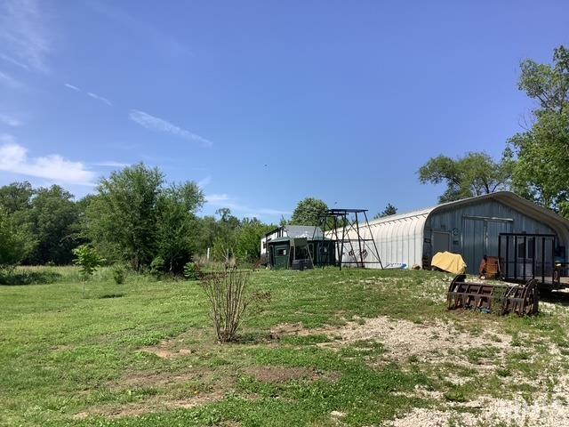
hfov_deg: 58.4
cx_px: 284
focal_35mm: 31
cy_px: 214
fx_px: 510
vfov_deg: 45.4
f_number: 2.4
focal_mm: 3.3
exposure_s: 1/1456
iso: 25
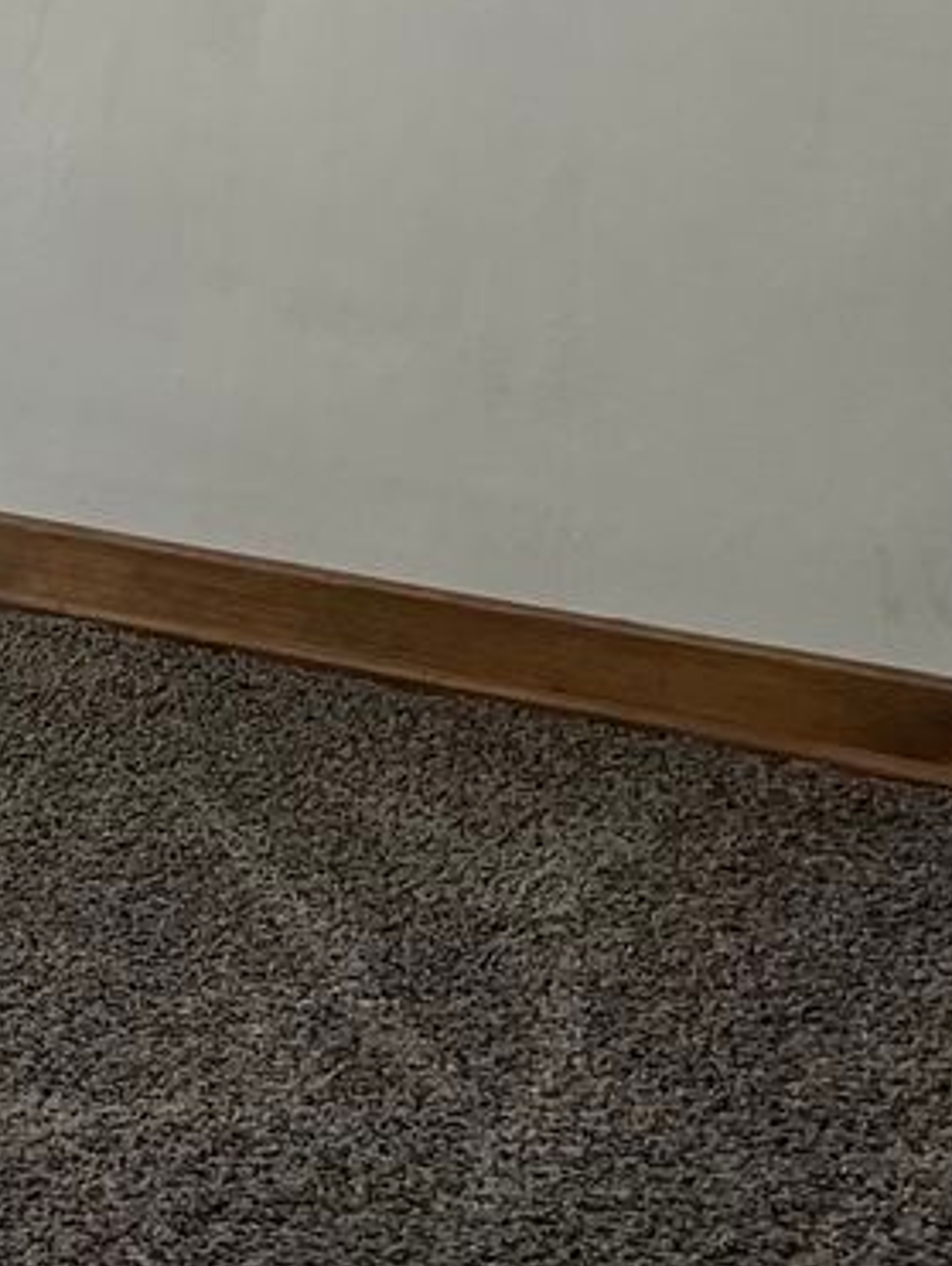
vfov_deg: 17.9
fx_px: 3844
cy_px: -212
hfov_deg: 13.3
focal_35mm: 105
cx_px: -517
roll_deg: +0.3
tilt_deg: -3.6
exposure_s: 1/120
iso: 80
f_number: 1.5
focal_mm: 5.7
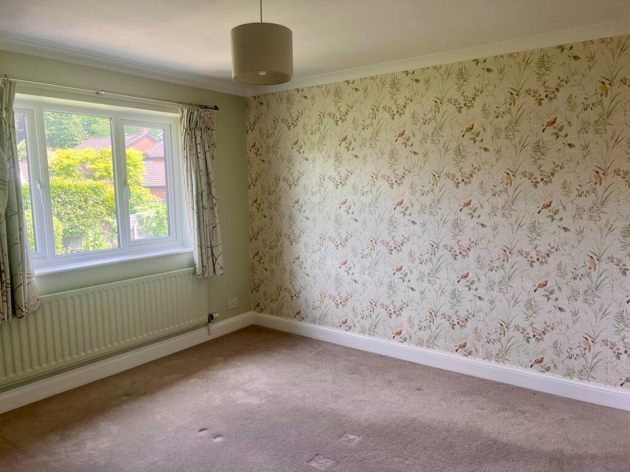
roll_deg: +0.8
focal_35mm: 26
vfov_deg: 53.1
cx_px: 315
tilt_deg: -7.8
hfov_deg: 67.3
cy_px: 236
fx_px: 473
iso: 50
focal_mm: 5.7
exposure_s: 1/130
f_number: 1.5
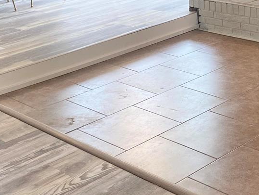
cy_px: -4
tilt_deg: -12.7
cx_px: 188
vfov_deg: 18.6
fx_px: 576
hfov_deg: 25.1
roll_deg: +2.4
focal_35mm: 77
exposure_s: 1/120
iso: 100
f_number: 1.8
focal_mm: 4.25
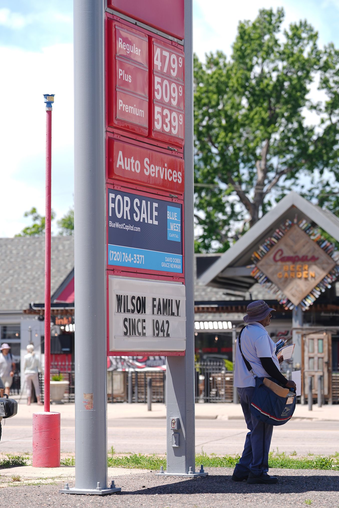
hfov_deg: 12.1
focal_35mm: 113
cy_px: 252
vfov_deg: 18.1
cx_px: 171
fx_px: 1596
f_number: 3.2
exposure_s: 1/2000
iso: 200
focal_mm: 112
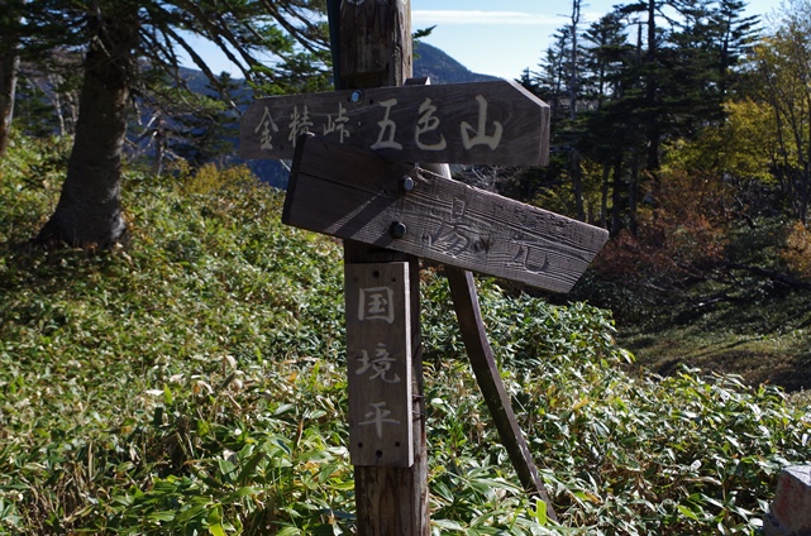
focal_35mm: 39
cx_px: 406
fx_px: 876
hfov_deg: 49.7
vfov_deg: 34.0
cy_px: 268
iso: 100
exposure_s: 1/250
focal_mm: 26.25
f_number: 5.6
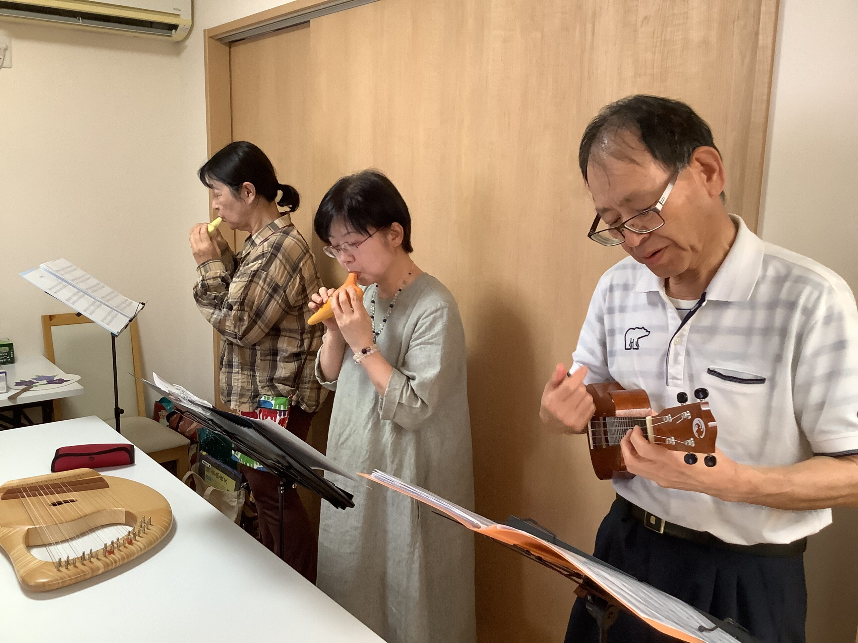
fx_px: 768
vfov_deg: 45.4
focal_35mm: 31
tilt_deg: -9.8
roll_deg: -1.8
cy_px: 322
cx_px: 429
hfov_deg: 58.4
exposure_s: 1/60
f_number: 2.4
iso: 200
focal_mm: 3.3
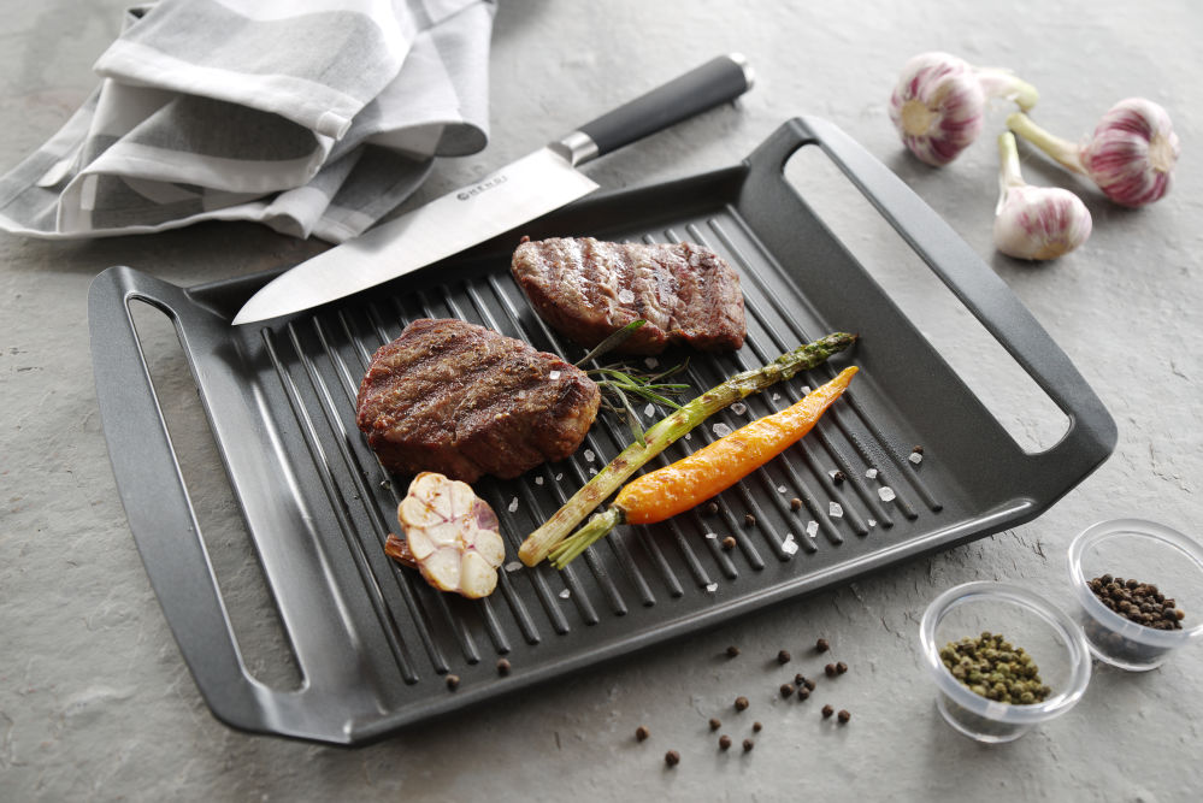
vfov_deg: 28.1
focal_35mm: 48
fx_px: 1605
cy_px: 402
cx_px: 602
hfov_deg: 41.1
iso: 100
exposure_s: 1/60
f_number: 4.5
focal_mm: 48
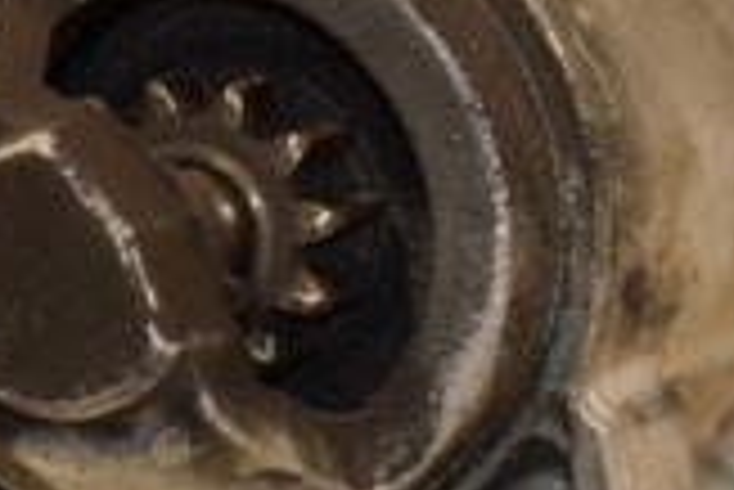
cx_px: 212
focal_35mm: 496
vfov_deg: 2.8
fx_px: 10122
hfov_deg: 4.2
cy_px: 355
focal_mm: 90
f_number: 5.6
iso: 800
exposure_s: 1/160
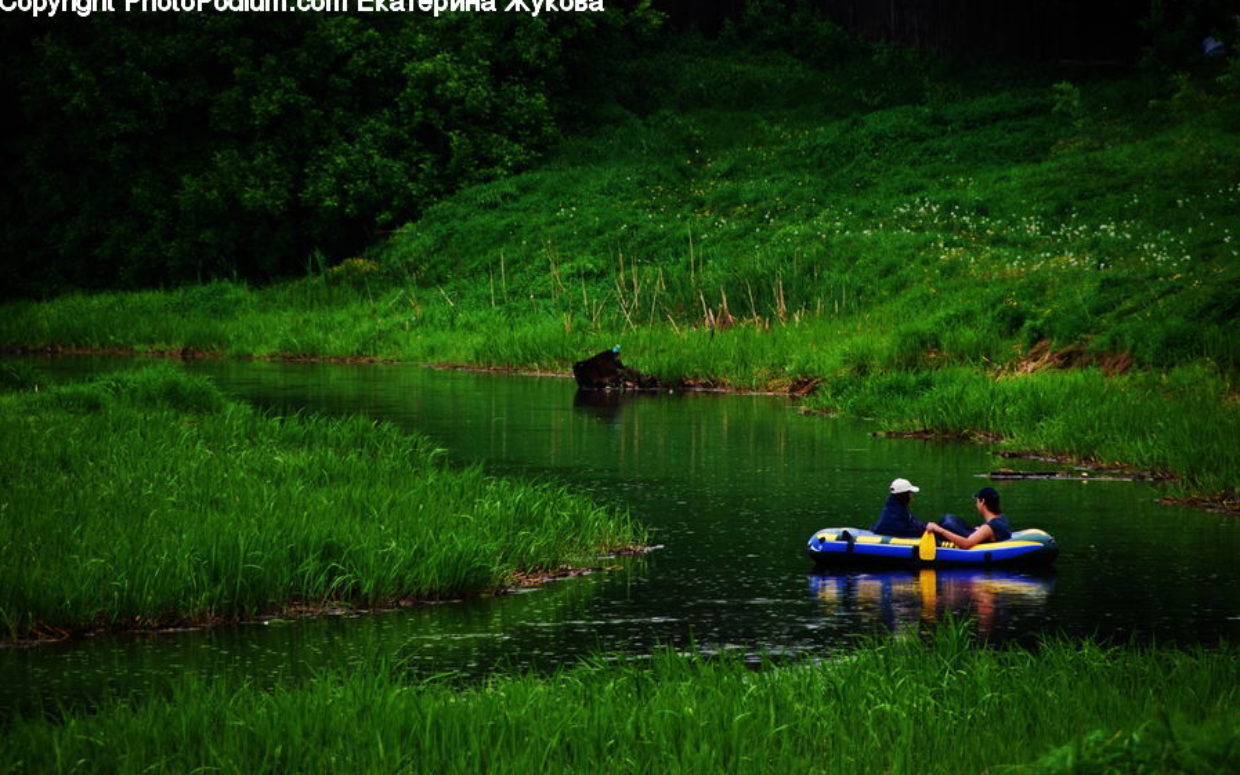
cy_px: 384
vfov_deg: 4.3
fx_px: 10377
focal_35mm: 307
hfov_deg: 6.8
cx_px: 619
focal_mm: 200
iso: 400
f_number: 5.6
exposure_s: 1/320
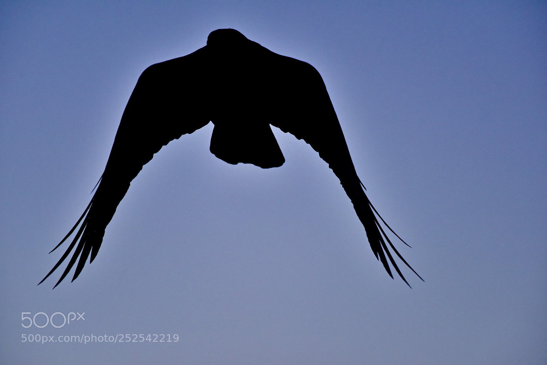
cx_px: 274
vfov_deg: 2.8
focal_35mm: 500
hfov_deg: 4.1
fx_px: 7600
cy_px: 182
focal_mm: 500
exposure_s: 1/1000
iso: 1100
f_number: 5.6
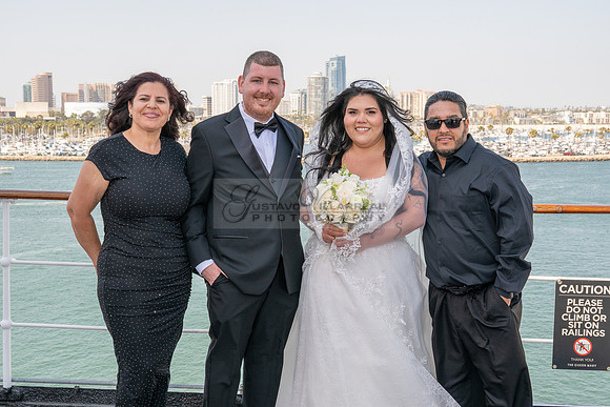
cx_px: 298
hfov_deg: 40.4
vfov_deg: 27.6
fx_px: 829
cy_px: 204
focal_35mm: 49
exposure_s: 1/200
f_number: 10
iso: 200
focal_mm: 47
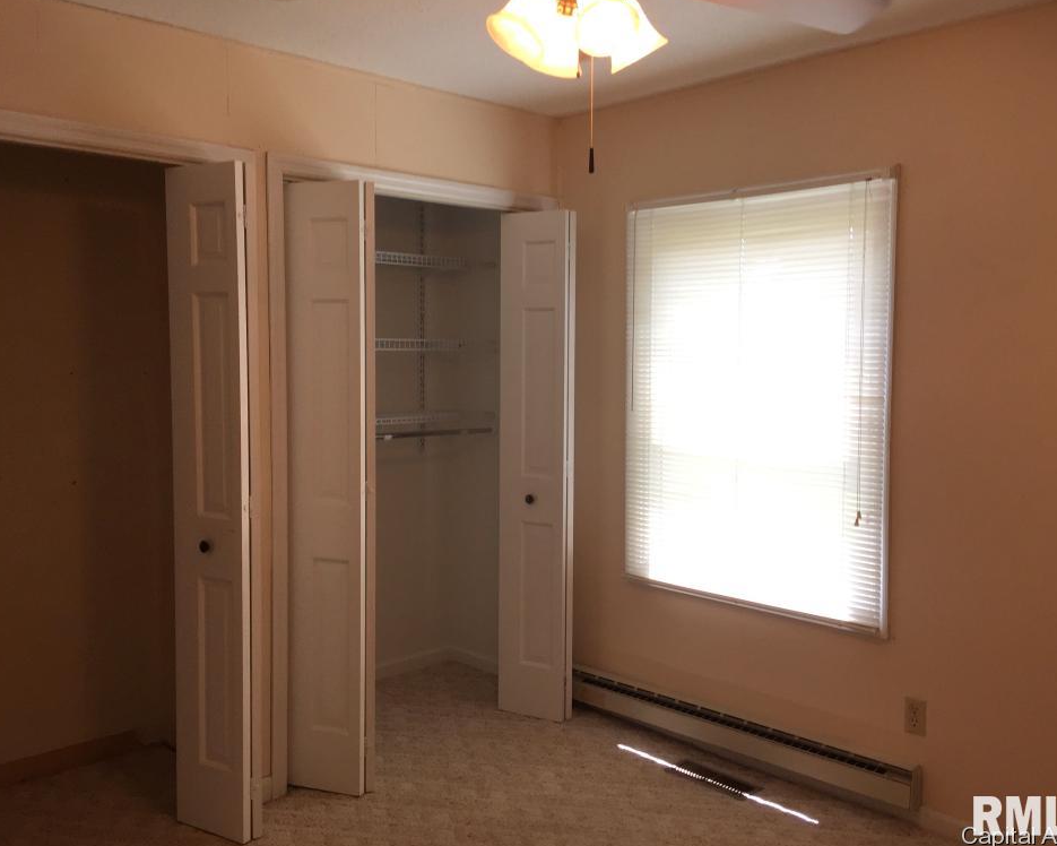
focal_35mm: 31
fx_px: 970
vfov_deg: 47.1
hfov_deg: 57.1
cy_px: 420
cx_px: 566
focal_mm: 4.15
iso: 50
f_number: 2.2
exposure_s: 1/120
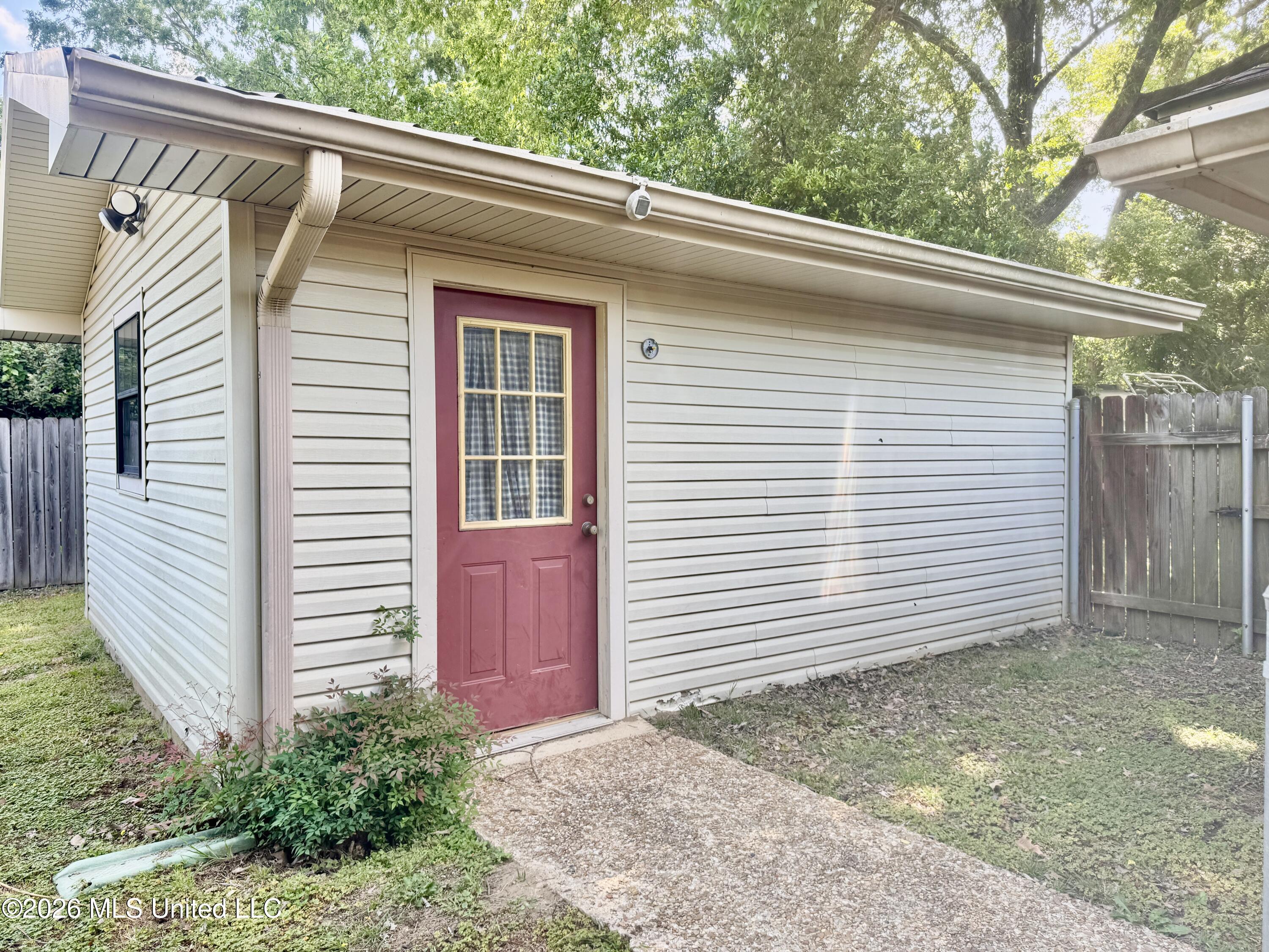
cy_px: 476
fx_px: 880
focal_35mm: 24
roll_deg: +0.7
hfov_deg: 71.6
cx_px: 634
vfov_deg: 56.8
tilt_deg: -1.5
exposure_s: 1/347
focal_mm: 6.76
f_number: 1.78
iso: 80
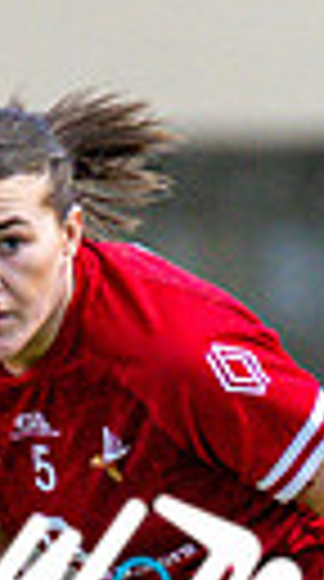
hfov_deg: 0.4
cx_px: 107
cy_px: 562
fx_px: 43449
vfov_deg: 0.8
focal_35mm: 2828
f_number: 2.8
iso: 500
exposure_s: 1/6400
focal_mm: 300
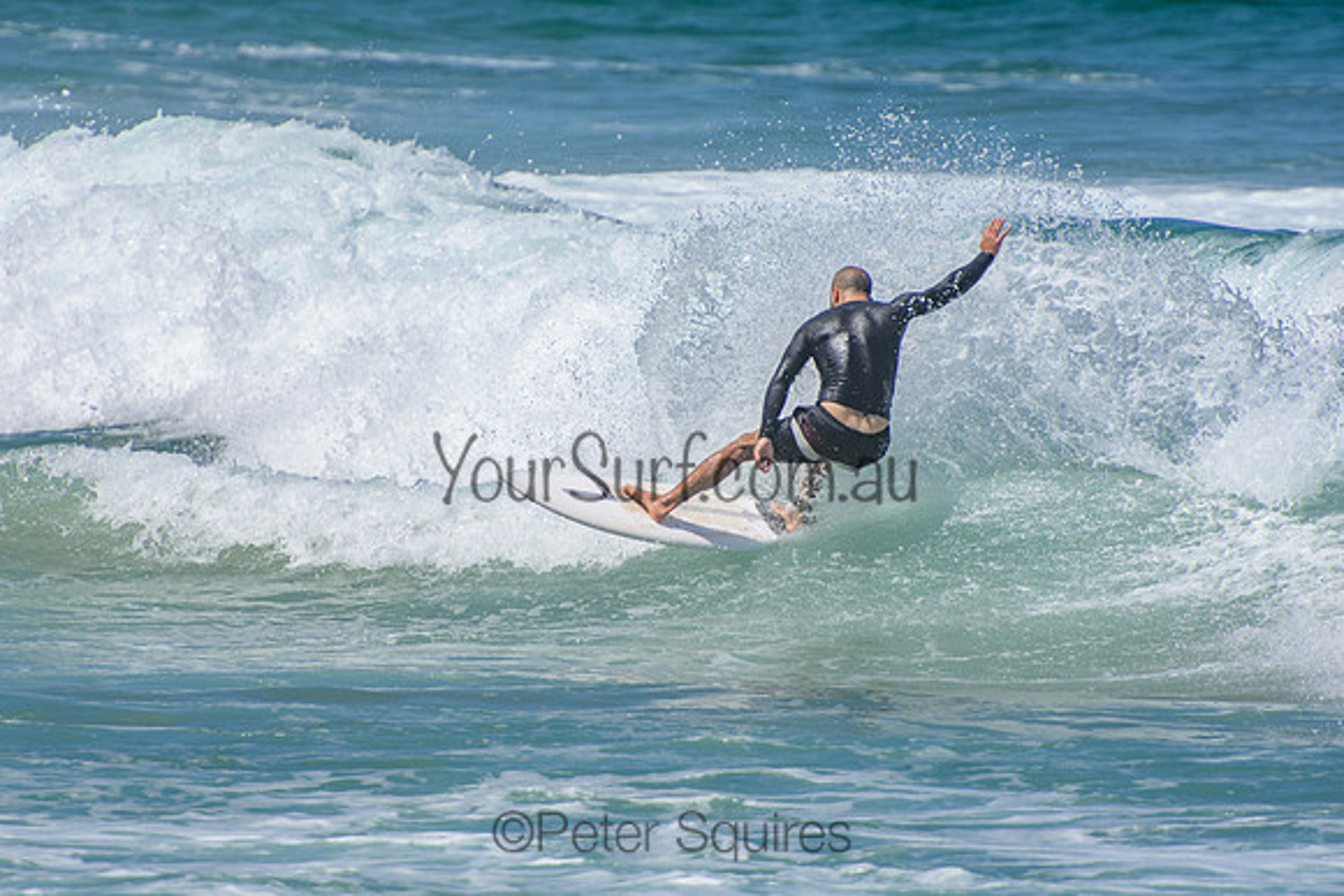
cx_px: 672
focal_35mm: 600
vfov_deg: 2.3
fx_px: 22404
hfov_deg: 3.4
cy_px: 448
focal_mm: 400
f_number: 5.6
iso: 200
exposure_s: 1/2000
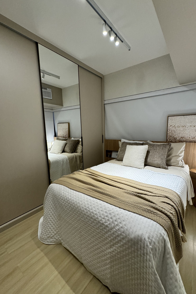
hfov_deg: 77.0
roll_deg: +0.8
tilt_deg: -6.8
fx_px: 122
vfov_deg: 100.4
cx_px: 110
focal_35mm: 15
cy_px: 145
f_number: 2.2
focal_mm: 2.22
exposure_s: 1/120
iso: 250
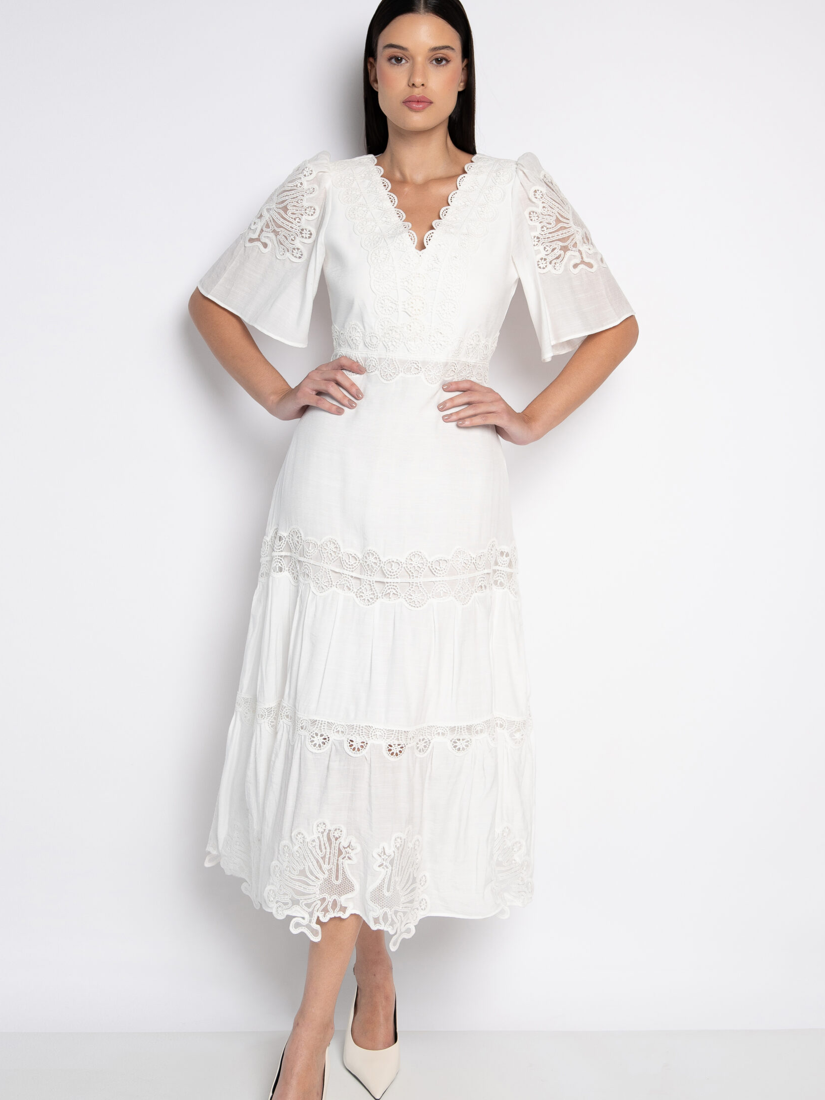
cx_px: 413
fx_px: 1271
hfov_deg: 36.0
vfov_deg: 46.8
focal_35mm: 40
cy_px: 548
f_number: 5
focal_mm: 36
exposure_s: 1/125
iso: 320
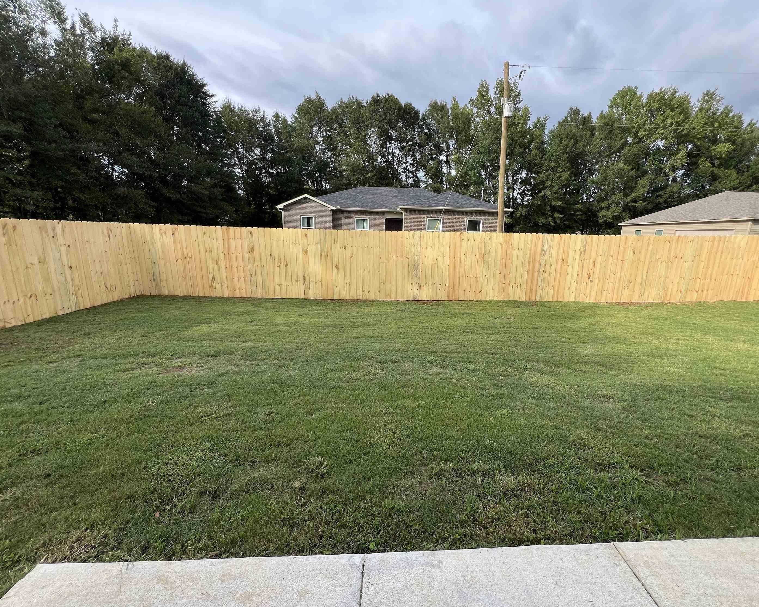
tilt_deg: -12.7
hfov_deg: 100.6
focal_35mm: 14
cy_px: 312
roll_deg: -2.0
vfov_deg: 88.0
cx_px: 401
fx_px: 314
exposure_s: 1/608
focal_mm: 1.57
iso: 32
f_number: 1.8
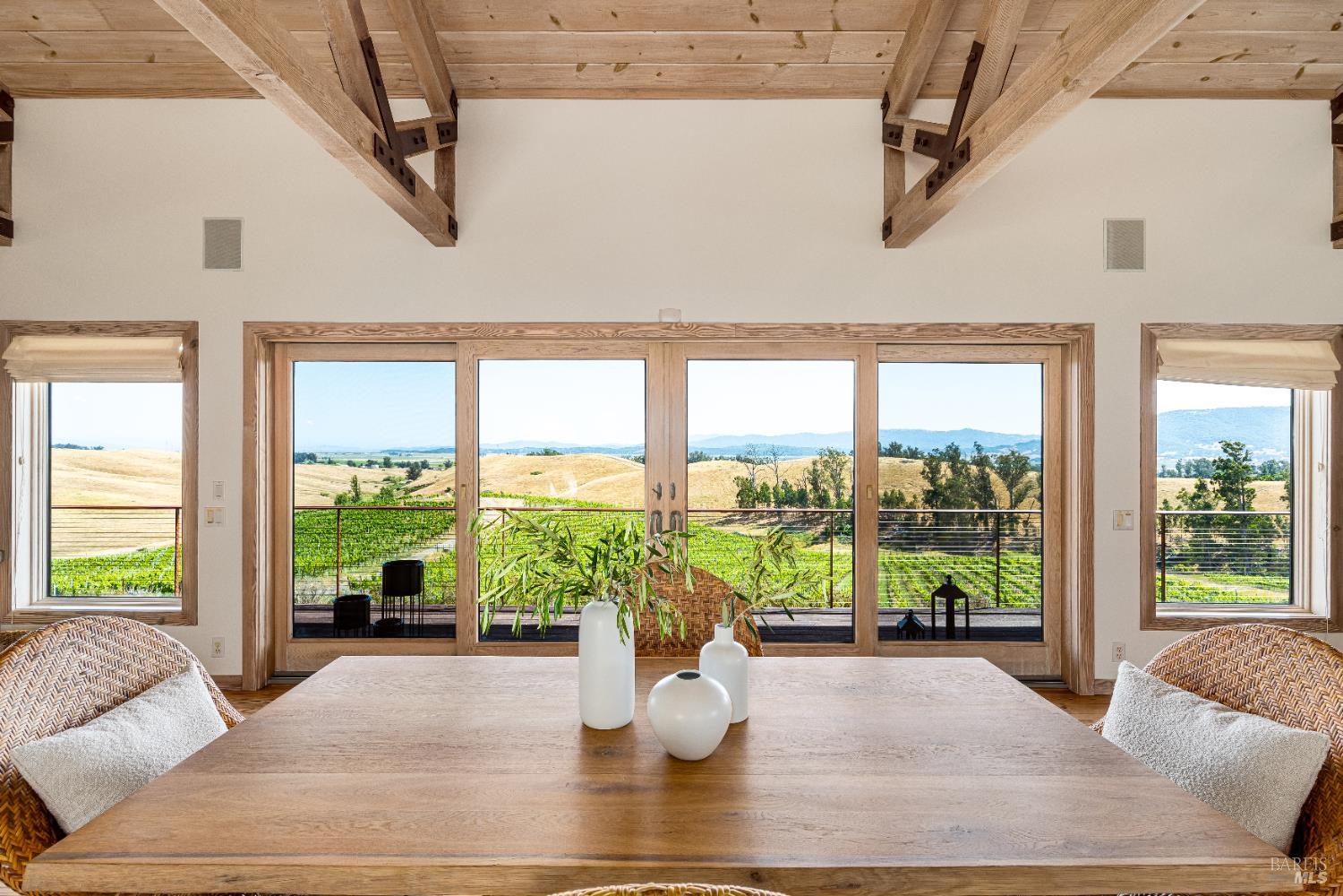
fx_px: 597
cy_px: 448
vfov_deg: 73.7
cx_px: 672
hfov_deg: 96.7
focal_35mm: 16
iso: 320
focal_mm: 16
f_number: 11
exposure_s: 1/125
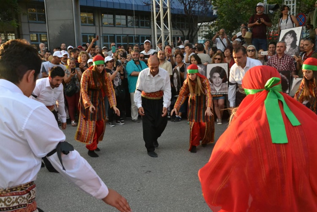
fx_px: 343
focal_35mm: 39
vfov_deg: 34.2
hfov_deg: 49.6
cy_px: 106
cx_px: 158
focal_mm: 26
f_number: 10
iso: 3200
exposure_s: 1/400
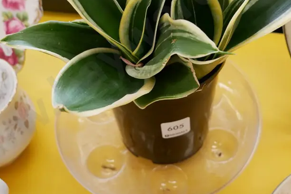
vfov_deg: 22.6
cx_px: 148
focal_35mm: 59
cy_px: 32
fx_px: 477
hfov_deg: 33.9
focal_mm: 17
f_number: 4
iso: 800
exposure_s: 1/60
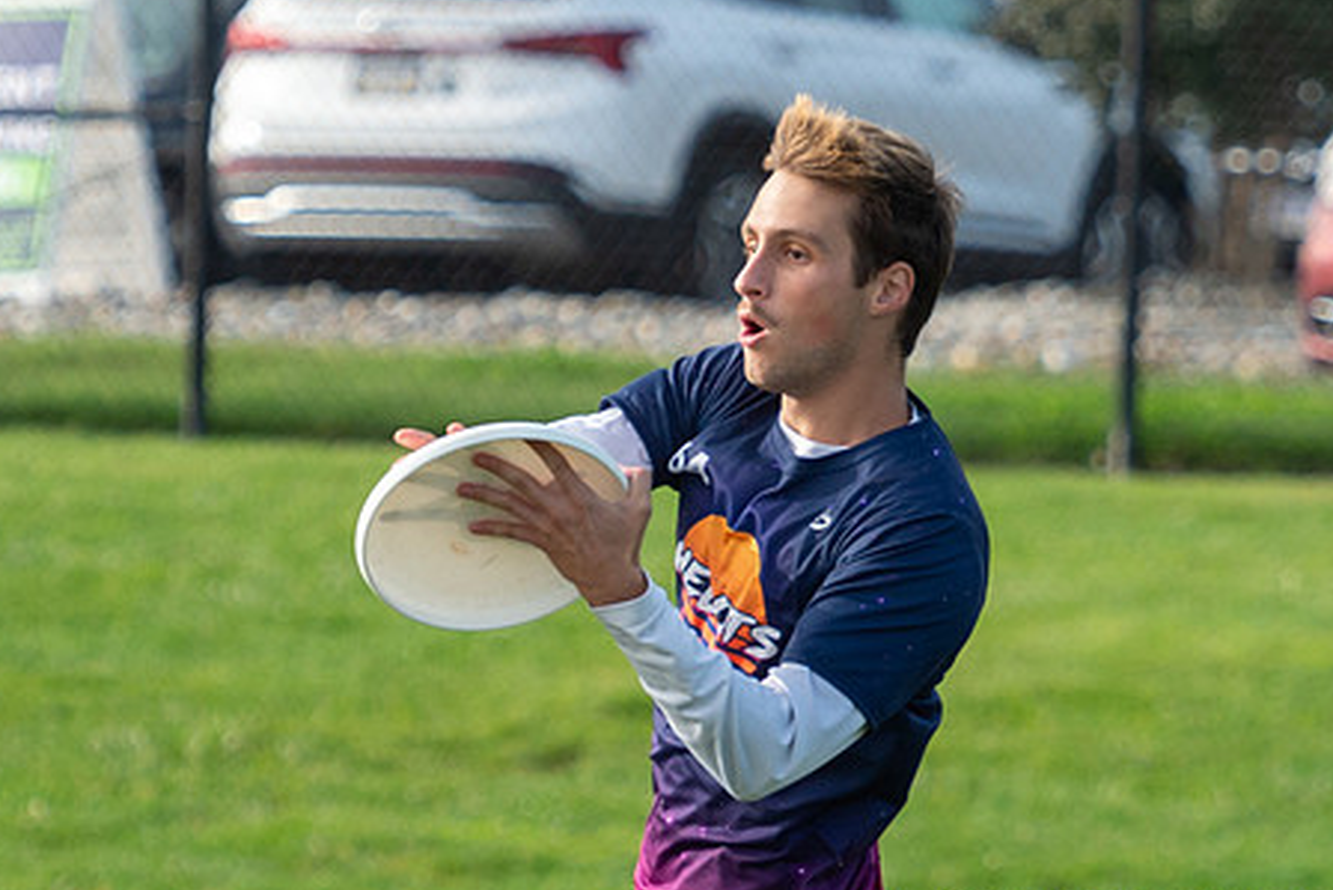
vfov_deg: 2.1
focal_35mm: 662
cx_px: 814
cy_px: 731
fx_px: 24519
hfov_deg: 3.1
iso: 640
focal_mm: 210
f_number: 5.6
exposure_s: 1/1250
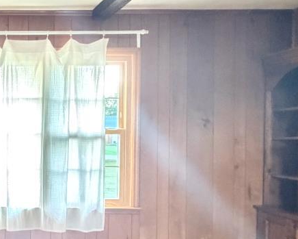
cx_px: -43
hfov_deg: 33.5
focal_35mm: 47
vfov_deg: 32.0
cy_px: 138
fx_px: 415
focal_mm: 2.22
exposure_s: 1/30
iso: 2000
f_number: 2.2
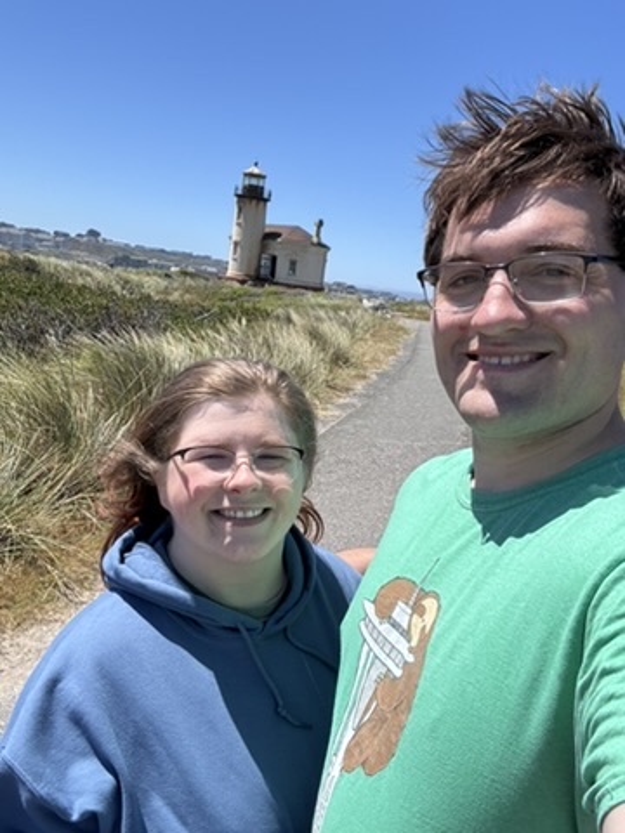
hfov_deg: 46.8
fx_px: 722
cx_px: 312
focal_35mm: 30
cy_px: 416
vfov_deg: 60.0
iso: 25
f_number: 1.9
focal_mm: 2.69
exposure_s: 1/1038
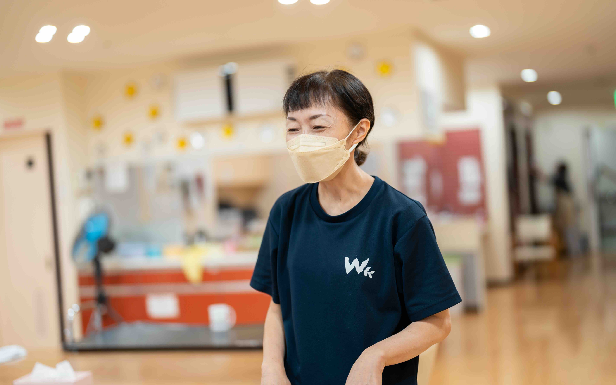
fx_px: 856
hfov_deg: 39.6
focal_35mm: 51
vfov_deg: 25.3
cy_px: 197
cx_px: 308
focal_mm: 50
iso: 100
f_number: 1.3
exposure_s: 1/80
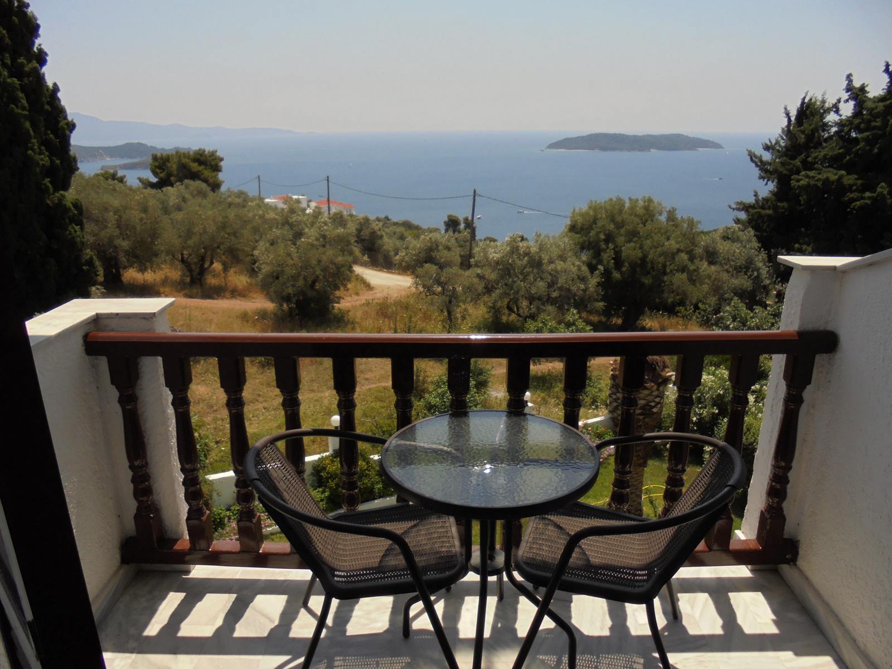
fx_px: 670
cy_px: 334
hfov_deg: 67.3
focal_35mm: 26
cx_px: 446
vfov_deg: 53.1
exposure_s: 1/1000
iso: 100
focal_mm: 4.6
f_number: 3.5
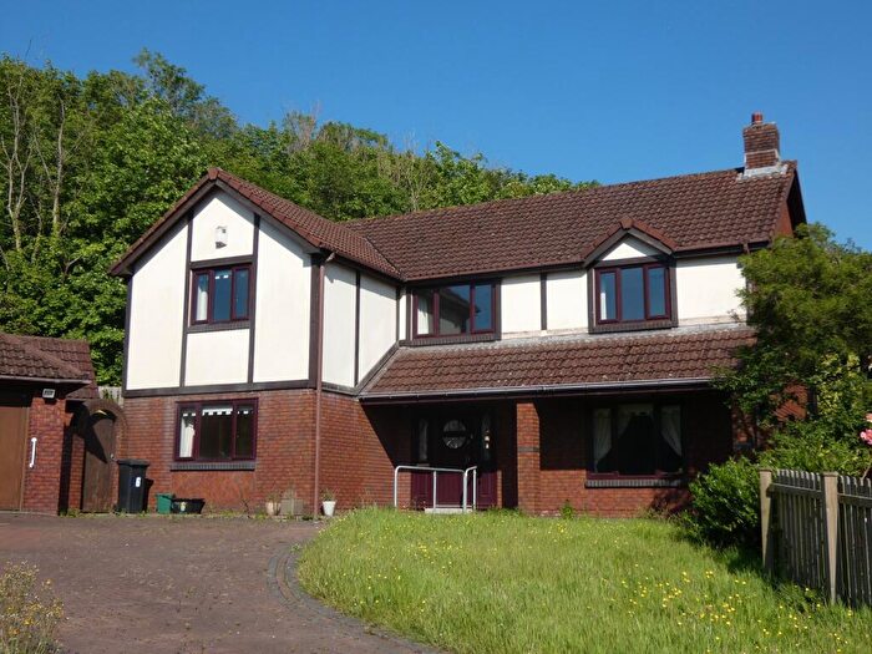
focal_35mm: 41
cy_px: 327
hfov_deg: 45.8
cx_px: 436
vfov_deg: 35.1
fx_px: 1033
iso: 80
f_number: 3.6
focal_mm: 7.3
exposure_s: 1/1000
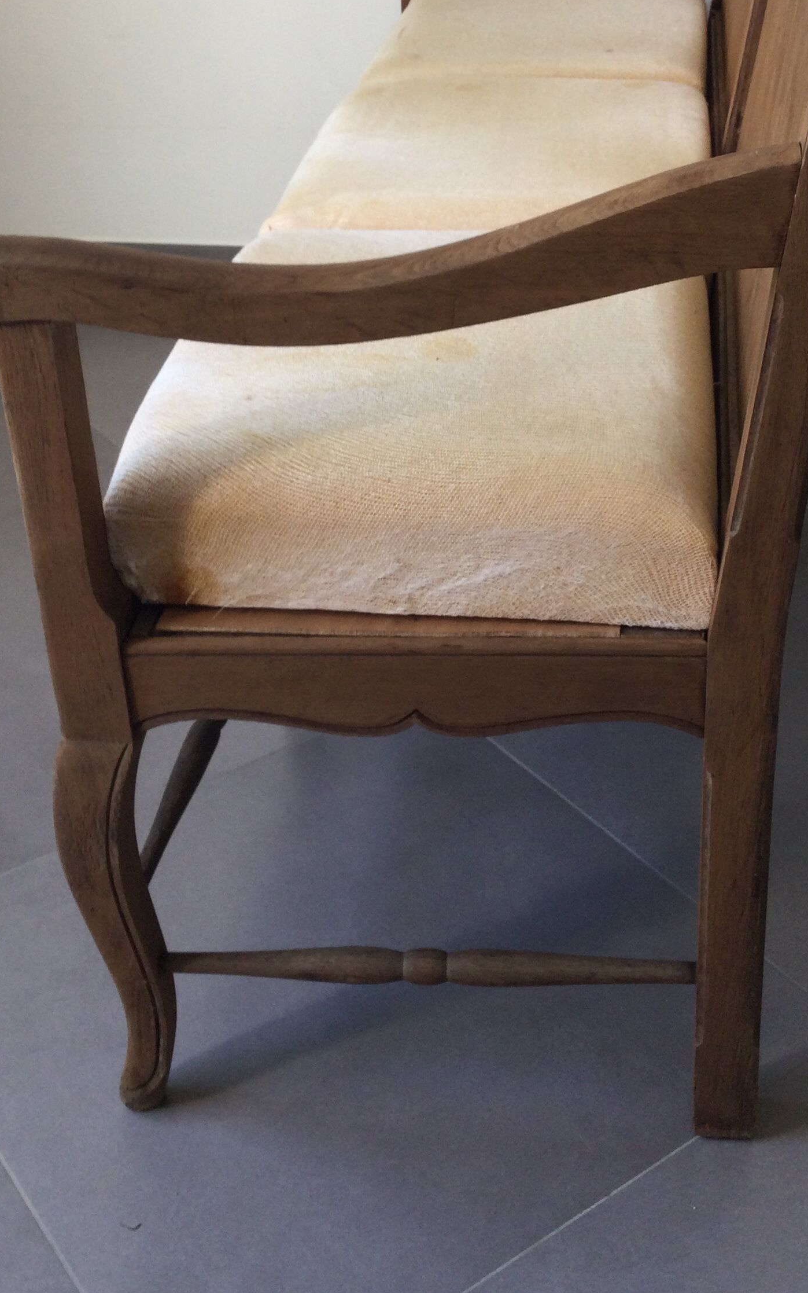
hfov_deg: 26.9
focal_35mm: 48
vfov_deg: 41.4
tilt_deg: -26.8
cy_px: 457
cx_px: 427
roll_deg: +1.7
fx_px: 1691
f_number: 2.4
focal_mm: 3.3
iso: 25
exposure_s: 1/50
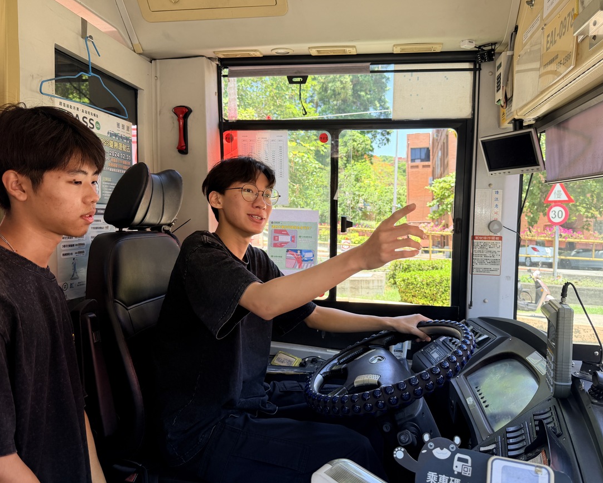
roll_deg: +1.2
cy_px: 240
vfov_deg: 54.9
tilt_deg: -1.8
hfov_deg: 65.9
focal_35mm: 26
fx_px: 464
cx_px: 325
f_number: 1.78
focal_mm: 6.76
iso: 100
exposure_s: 1/407
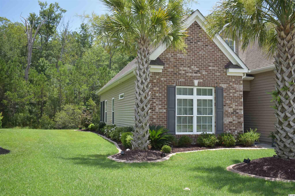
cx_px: 148
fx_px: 295
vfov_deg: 36.9
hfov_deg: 53.1
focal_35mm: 36
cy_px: 98
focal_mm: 24
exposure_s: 1/500
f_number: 4
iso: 110
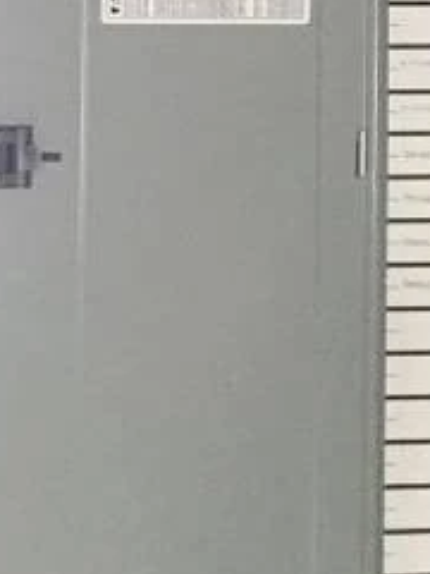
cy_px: -108
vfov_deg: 15.7
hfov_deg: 11.8
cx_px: 597
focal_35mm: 121
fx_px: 2004
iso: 250
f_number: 2.2
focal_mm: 4.15
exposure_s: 1/30
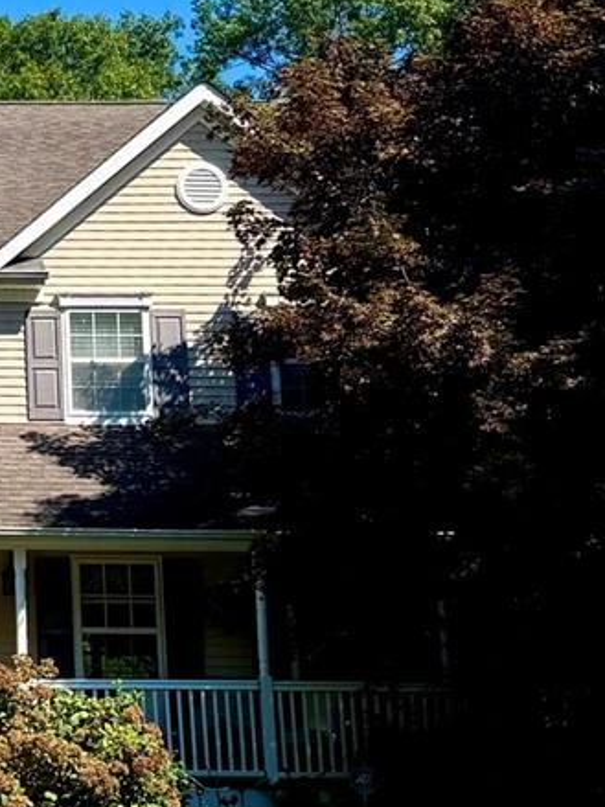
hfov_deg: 16.2
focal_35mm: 84
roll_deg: +2.0
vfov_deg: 23.0
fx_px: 1958
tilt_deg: +12.9
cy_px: 169
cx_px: -278
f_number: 1.78
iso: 80
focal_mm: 6.76
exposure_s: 1/3425
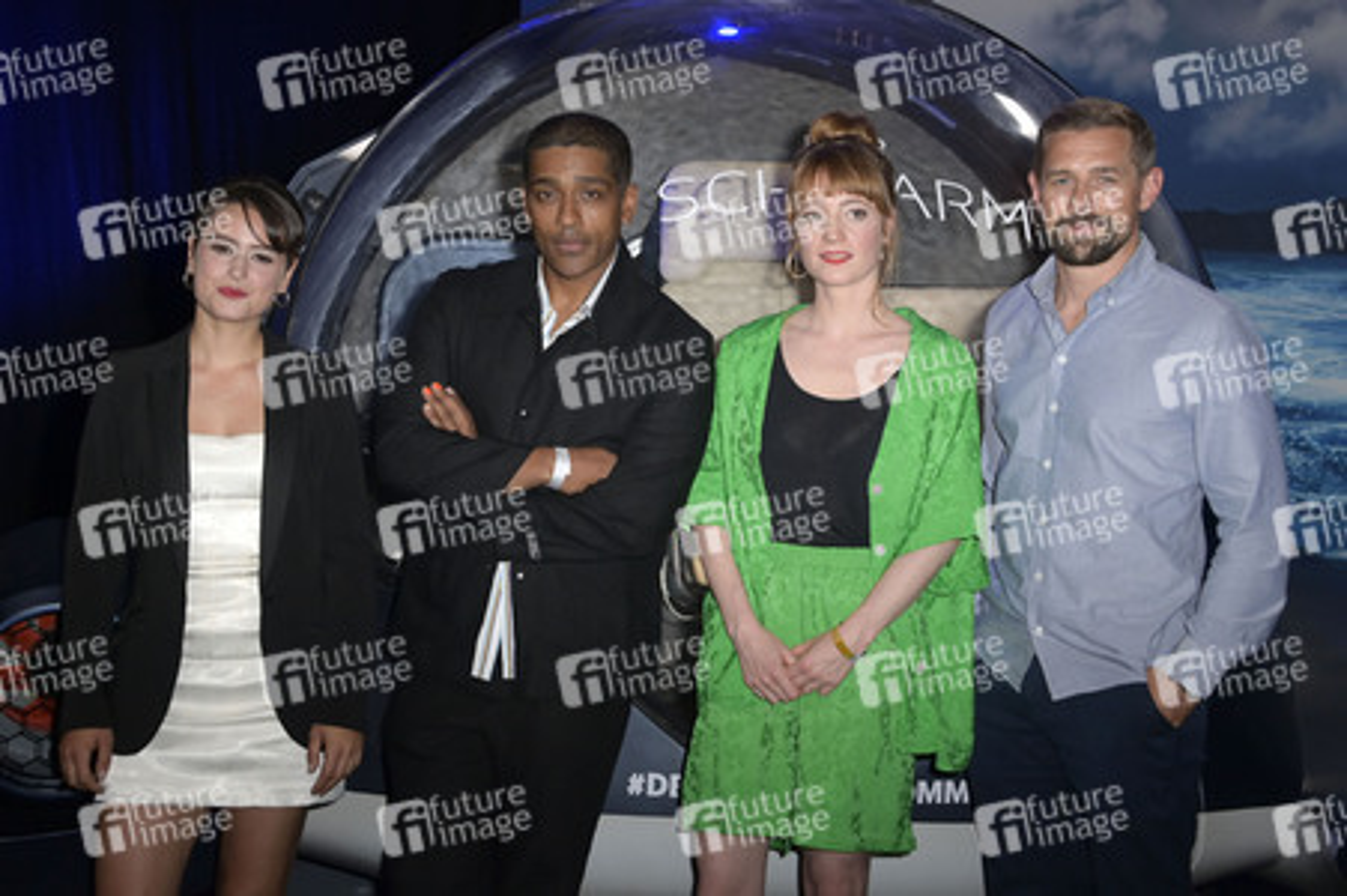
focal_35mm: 52
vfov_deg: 26.0
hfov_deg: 38.2
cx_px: 674
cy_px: 448
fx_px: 1944
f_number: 5.6
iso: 1000
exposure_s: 1/200
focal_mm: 52
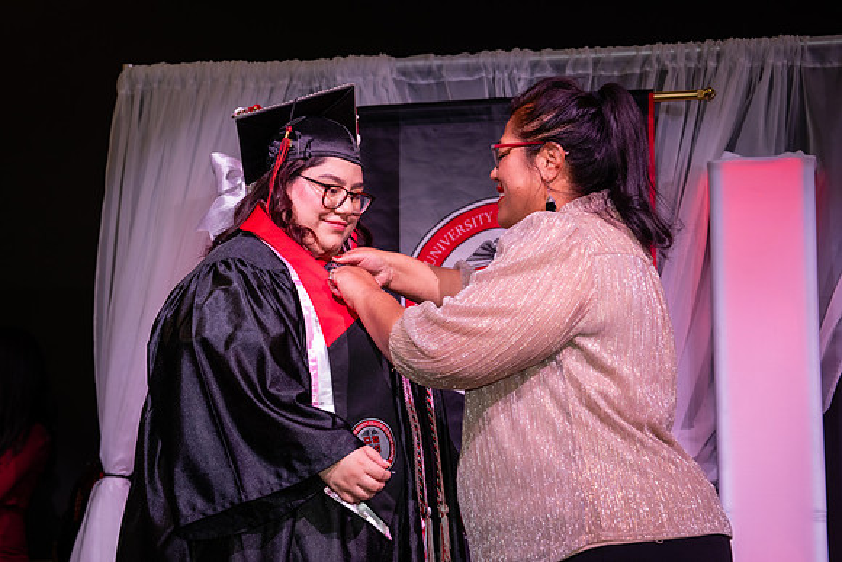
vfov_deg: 15.6
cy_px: 288
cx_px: 377
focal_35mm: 88
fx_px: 2049
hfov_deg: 23.2
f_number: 5.6
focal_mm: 70
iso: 800
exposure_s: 1/160
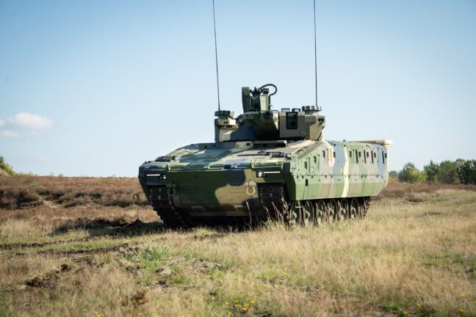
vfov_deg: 15.2
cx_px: 238
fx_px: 1190
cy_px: 158
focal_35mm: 90
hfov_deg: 22.6
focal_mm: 90
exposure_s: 1/400
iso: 250
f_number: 8
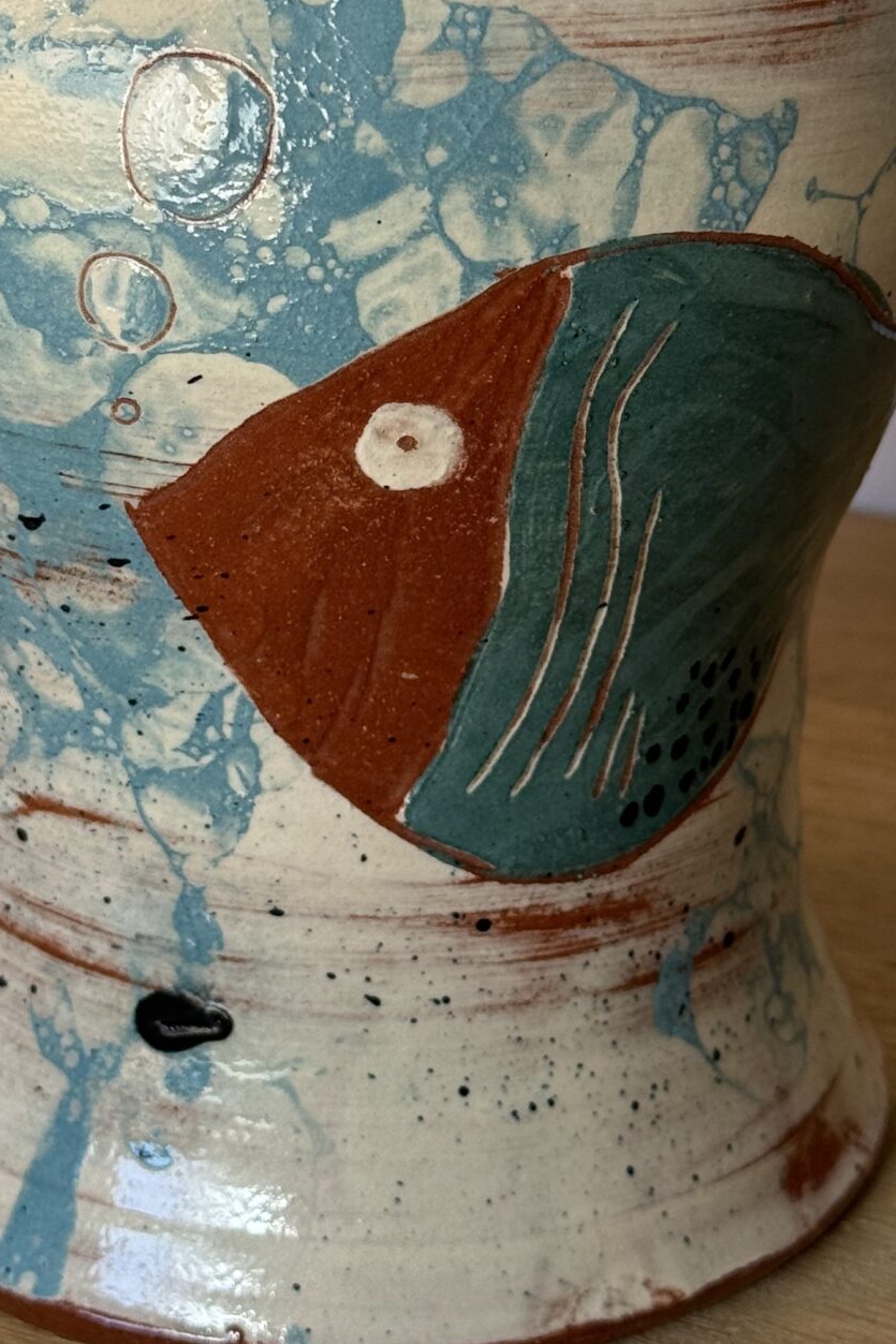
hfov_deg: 13.4
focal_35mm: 102
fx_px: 3809
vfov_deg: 19.8
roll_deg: -1.7
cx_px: 317
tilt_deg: -17.0
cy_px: 252
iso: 64
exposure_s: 1/474
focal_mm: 6.76
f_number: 1.78
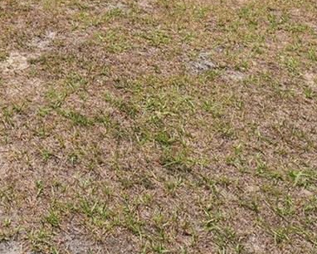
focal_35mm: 55
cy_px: -173
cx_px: -93
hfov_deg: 28.2
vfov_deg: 21.0
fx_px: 516
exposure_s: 1/1000
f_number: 7.1
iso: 320
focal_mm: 14
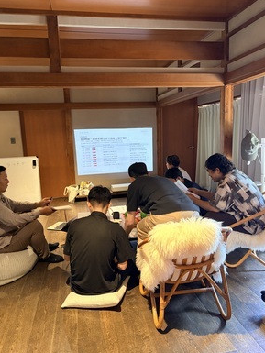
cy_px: 173
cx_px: 132
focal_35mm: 27
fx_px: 275
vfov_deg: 65.3
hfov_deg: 51.4
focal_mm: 5.96
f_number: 1.6
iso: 400
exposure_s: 1/40
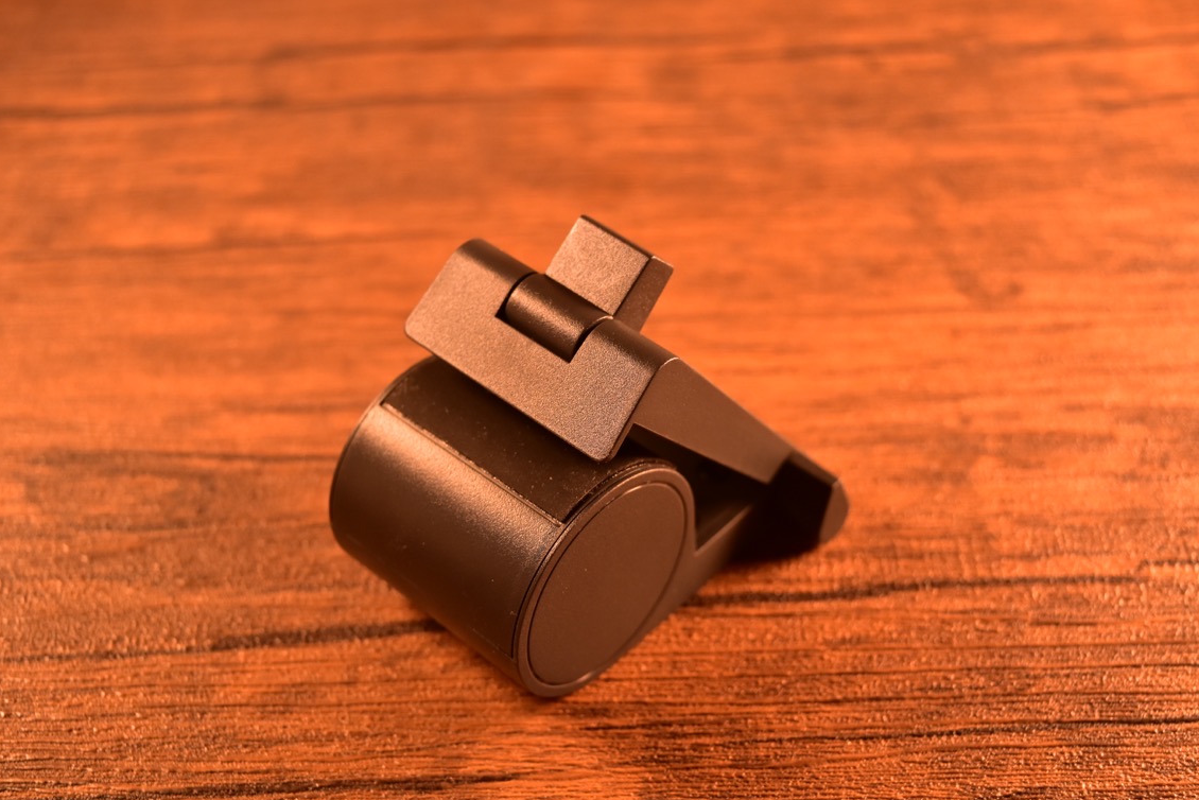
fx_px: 1783
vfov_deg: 25.3
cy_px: 406
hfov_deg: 37.2
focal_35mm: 54
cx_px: 605
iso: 800
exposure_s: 1/40
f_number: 5.6
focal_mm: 35
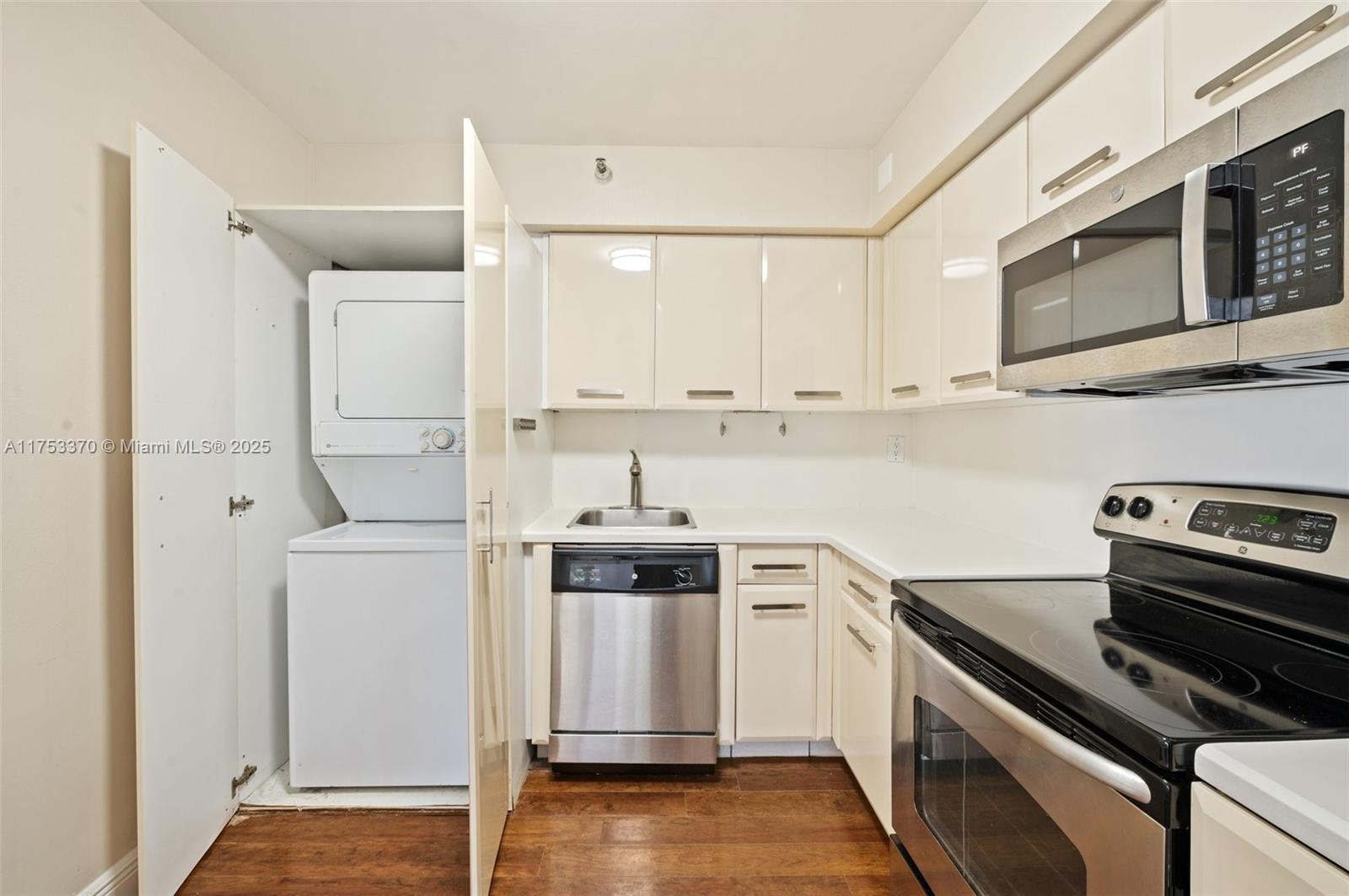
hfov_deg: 104.3
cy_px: 448
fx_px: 524
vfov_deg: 81.1
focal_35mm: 14
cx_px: 674
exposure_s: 1
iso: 200
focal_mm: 14
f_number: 8
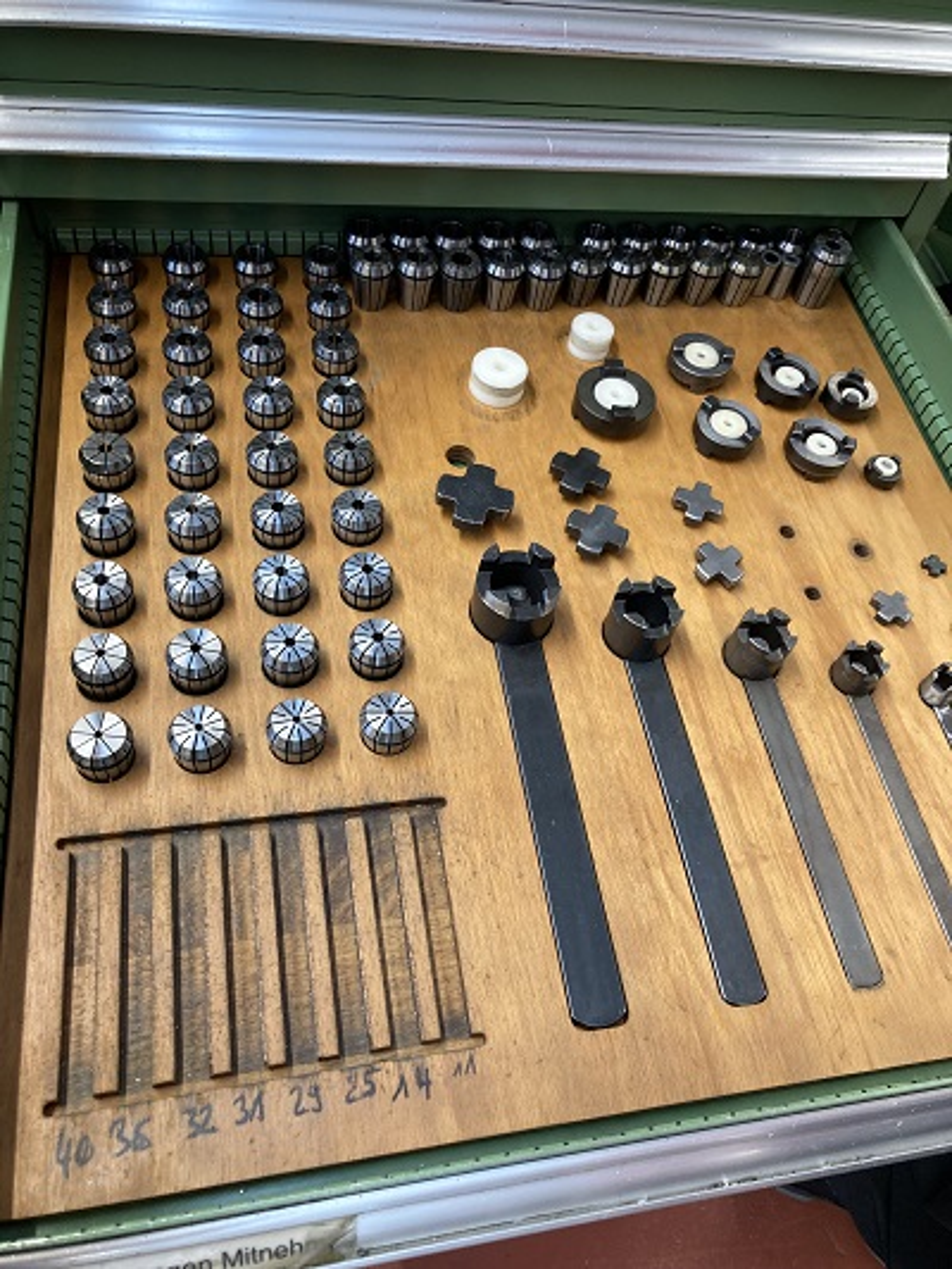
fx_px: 1026
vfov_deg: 63.4
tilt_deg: -54.9
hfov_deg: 49.8
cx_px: 476
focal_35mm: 28
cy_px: 634
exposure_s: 1/50
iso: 64
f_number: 1.8
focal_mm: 3.99
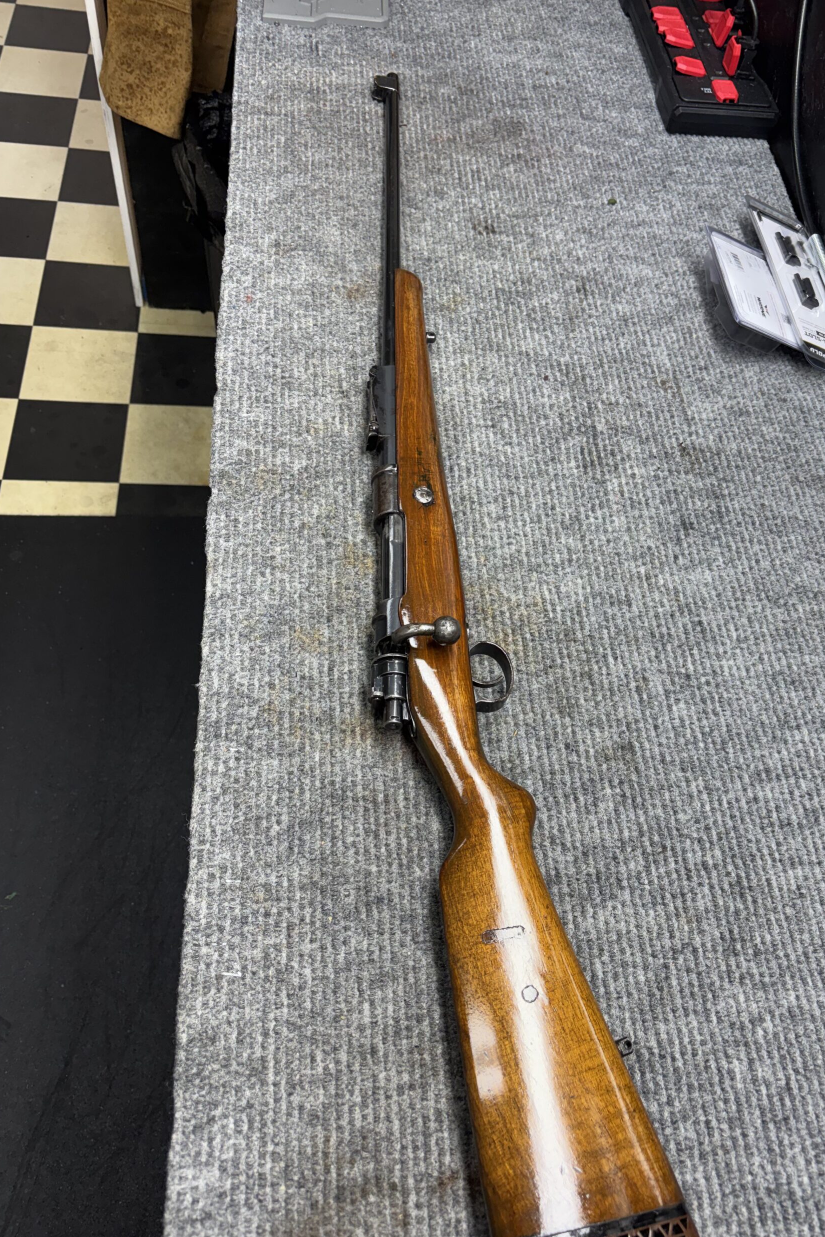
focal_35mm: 28
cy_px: 632
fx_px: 962
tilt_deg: -55.7
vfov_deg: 65.5
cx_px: 474
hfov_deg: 46.3
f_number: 1.6
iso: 64
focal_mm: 5.96
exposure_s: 1/120
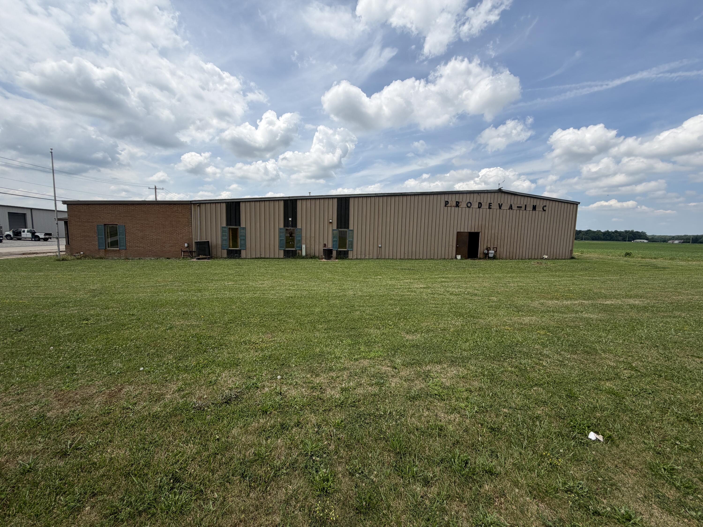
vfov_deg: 85.7
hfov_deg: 102.1
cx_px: 352
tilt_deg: -5.7
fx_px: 284
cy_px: 264
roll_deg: -0.9
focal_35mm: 14
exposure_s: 1/1050
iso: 20
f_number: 2.2
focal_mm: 2.22
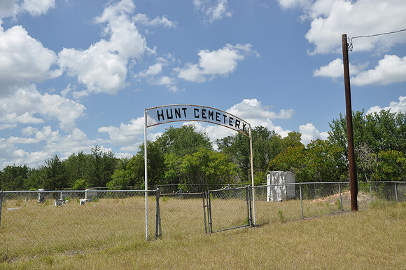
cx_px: 203
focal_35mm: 39
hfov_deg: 49.6
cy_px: 135
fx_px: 439
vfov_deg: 34.1
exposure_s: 1/250
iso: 200
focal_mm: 26
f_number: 8
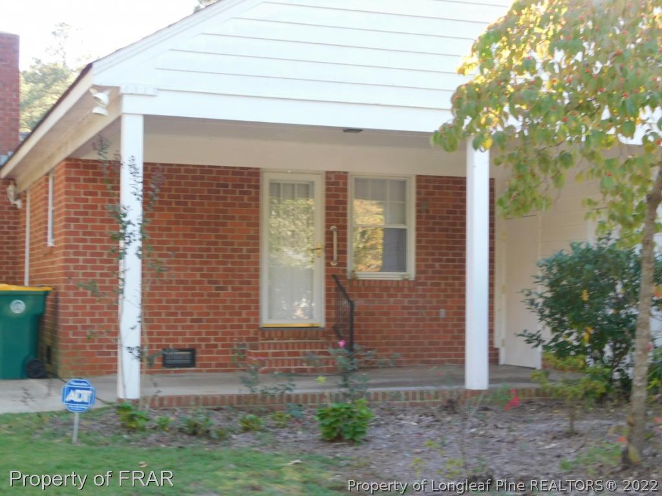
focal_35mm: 59
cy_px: 248
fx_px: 1128
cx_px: 331
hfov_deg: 32.7
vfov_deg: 24.8
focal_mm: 10.4
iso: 125
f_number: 4
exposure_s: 1/50
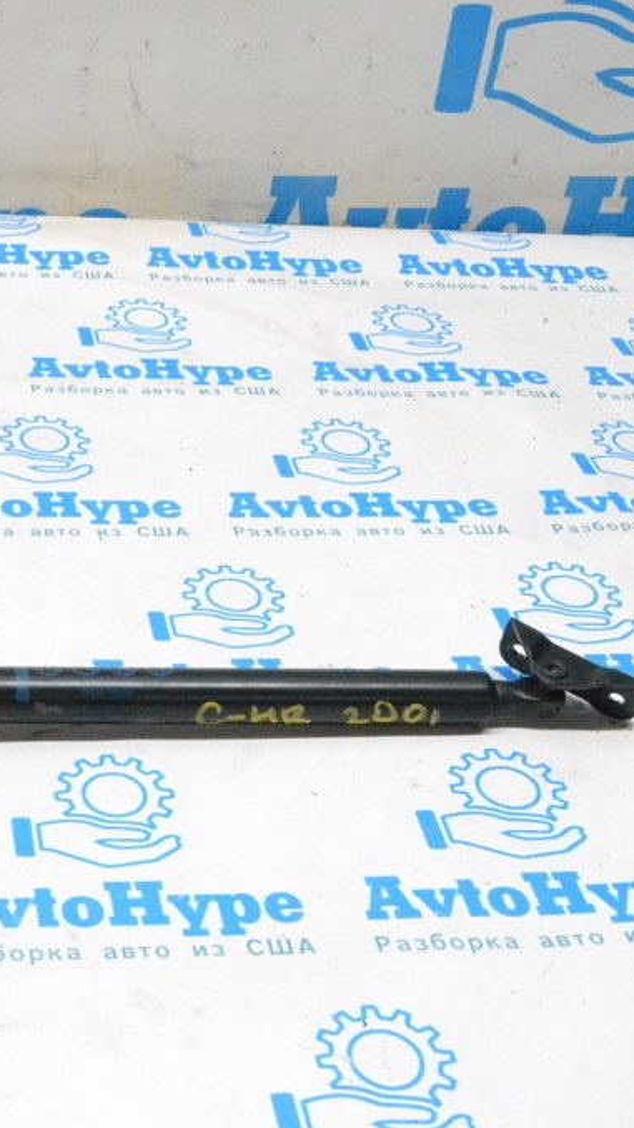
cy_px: 566
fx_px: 1705
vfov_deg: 36.6
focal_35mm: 57
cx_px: -88
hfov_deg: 20.0
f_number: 13
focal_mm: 24
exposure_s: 1/100
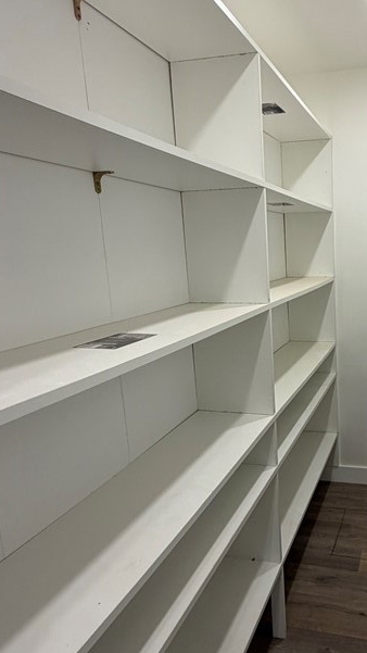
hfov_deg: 41.5
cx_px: 318
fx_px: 450
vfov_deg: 71.9
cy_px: 332
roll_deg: +1.9
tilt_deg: -10.6
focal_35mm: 26
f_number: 2.2
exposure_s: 1/120
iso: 160
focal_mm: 2.22
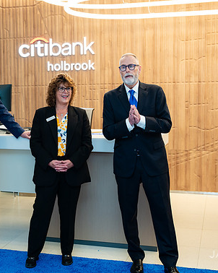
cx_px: 62
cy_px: 129
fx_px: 468
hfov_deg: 26.0
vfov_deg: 32.5
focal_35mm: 58
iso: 640
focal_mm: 38
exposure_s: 1/200
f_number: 3.5
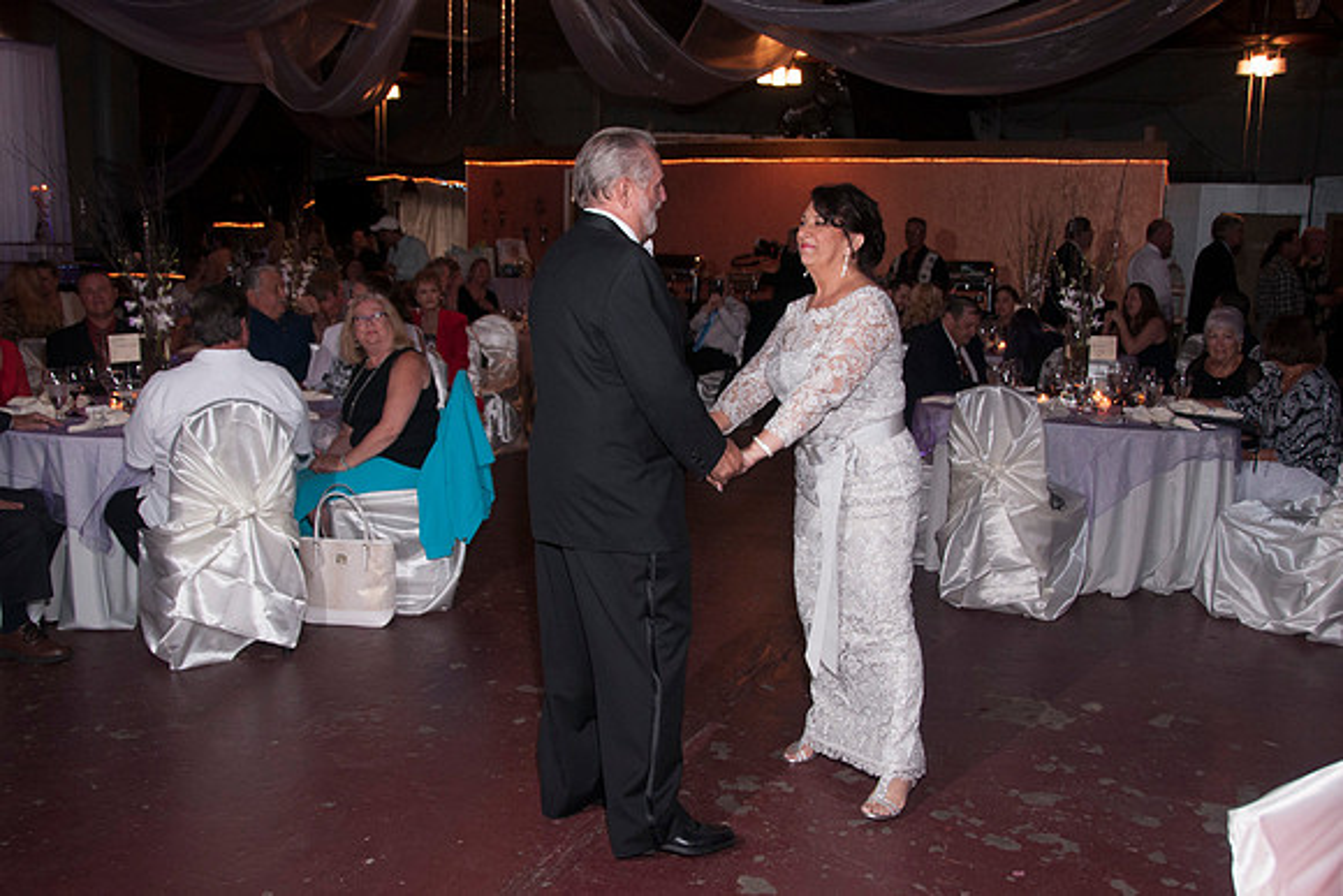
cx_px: 672
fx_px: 1229
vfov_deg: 40.1
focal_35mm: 33
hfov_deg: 57.3
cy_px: 448
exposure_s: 1/30
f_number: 5.6
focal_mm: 20
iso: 400
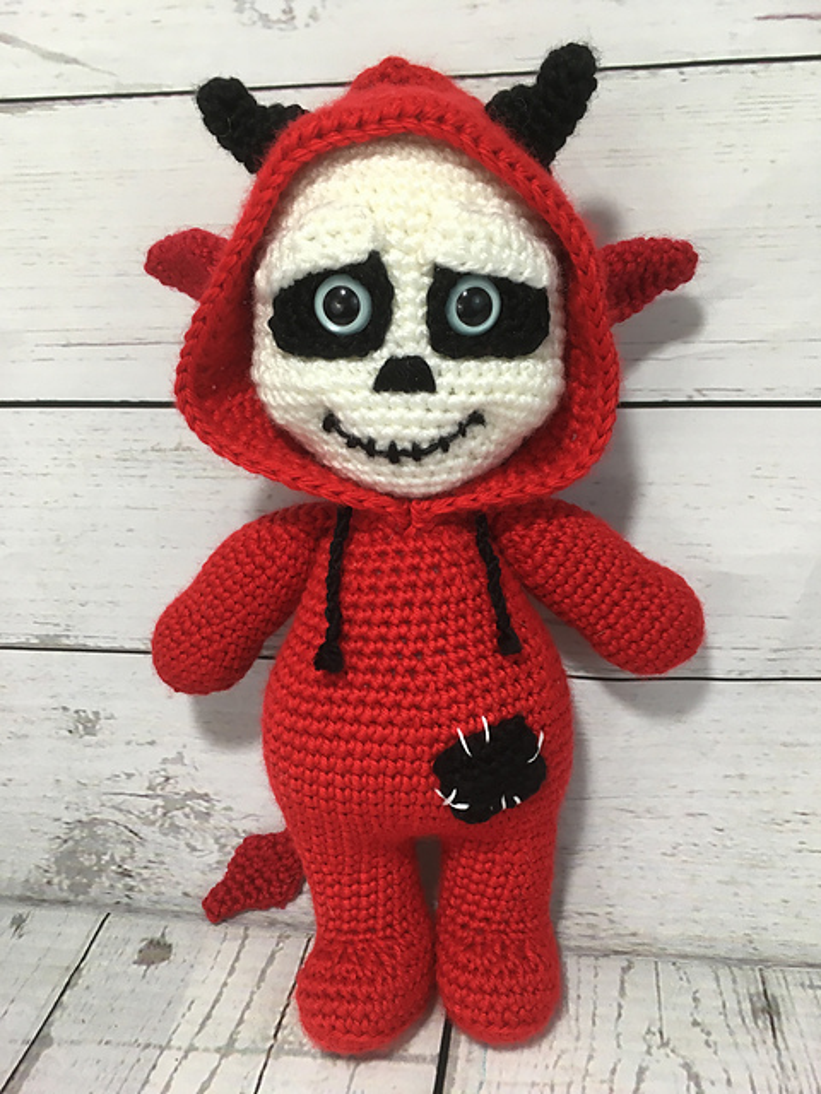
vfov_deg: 61.7
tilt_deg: -26.3
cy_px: 547
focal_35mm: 29
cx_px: 410
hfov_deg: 48.2
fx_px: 917
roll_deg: +6.5
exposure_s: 1/30
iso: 50
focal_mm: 4.15
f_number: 2.2
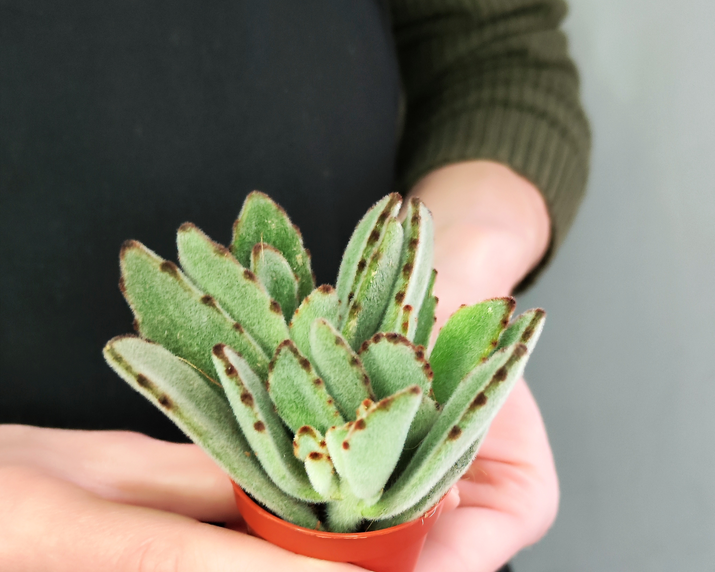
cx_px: 358
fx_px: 635
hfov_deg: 58.8
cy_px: 373
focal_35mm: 30
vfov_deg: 47.8
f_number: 1.69
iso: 1400
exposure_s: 1/58.8
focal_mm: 7.01
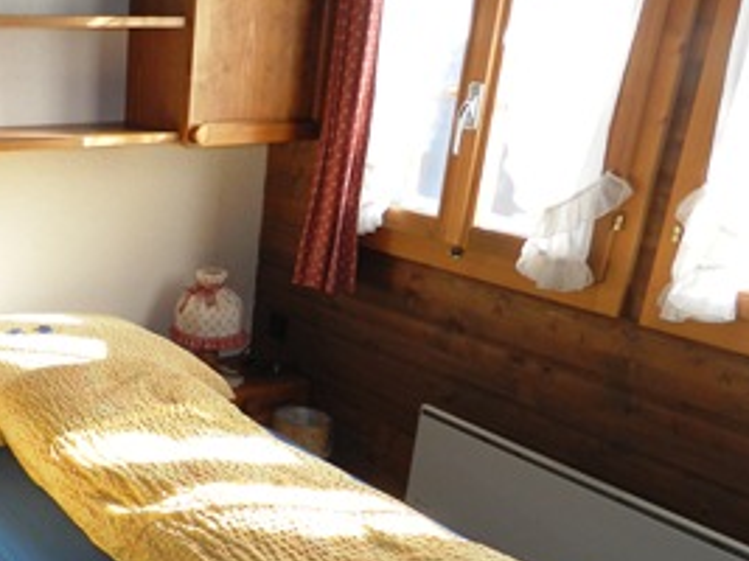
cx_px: 49
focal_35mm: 46
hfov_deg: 38.0
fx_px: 995
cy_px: 435
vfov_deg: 30.8
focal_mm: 4
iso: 160
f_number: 3.4
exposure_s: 1/60
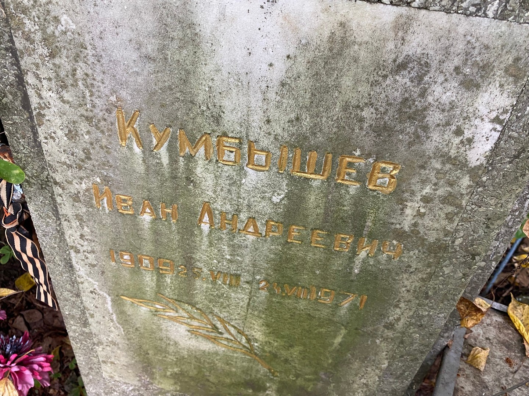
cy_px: 198
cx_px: 264
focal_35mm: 26
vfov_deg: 53.1
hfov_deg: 67.3
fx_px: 397
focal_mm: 4.25
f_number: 1.8
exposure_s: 1/91
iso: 125
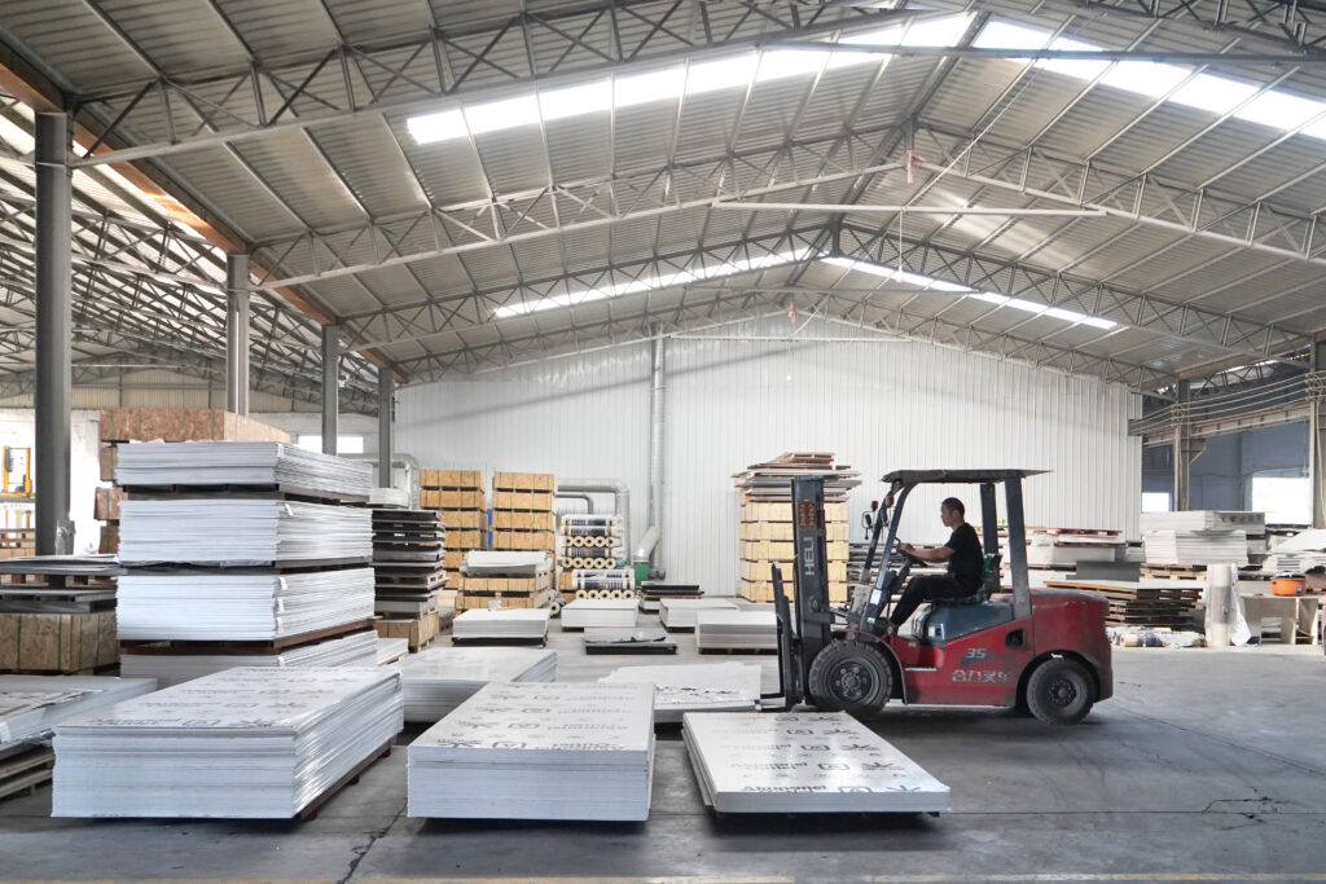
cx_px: 663
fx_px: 921
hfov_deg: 71.5
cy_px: 442
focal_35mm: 25
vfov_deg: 51.3
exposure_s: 1/160
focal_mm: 25
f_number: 4
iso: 2500
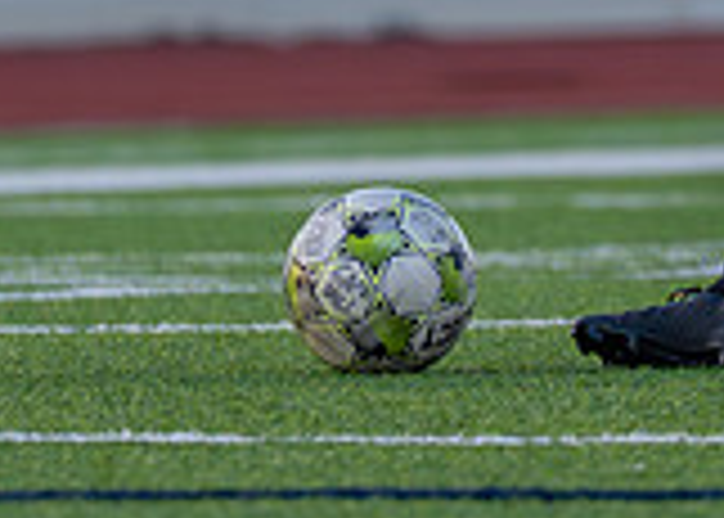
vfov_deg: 1.1
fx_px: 26916
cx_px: 850
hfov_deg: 1.5
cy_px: -305
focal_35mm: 1309
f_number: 2.8
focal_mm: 200
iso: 800
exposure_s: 1/1600
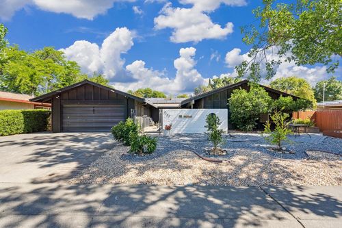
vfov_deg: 73.7
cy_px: 114
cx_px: 171
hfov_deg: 96.8
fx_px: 152
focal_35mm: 16
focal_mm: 16
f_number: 8
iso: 200
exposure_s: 1/320
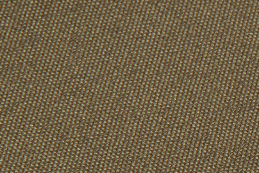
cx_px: 814
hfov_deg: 3.8
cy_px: 266
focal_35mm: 521
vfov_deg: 2.6
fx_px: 3751
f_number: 16
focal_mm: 70
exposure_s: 1/160
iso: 200
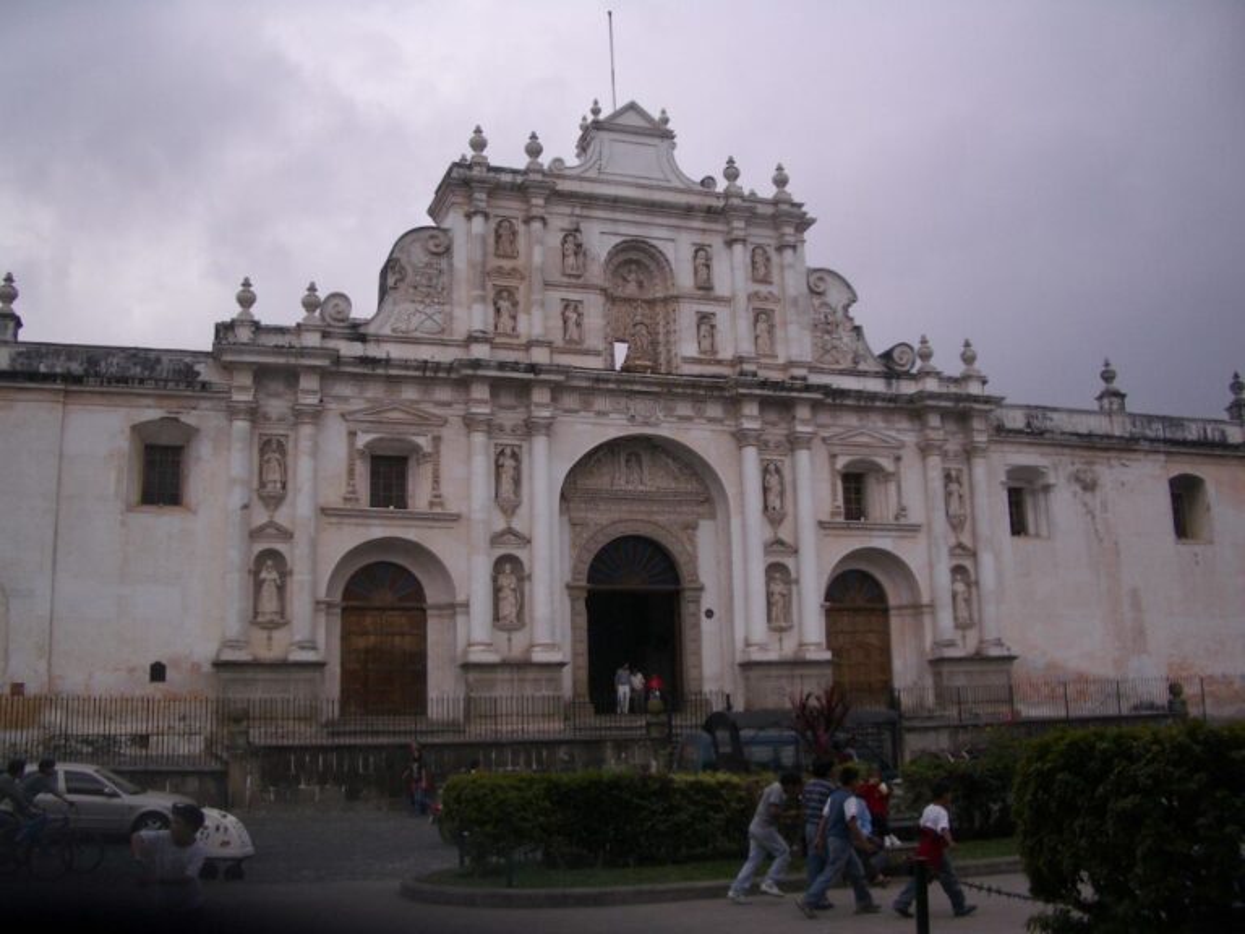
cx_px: 622
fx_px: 1259
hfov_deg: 52.6
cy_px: 467
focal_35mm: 35
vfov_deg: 40.7
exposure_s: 1/500
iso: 50
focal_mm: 5.8
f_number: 4.3
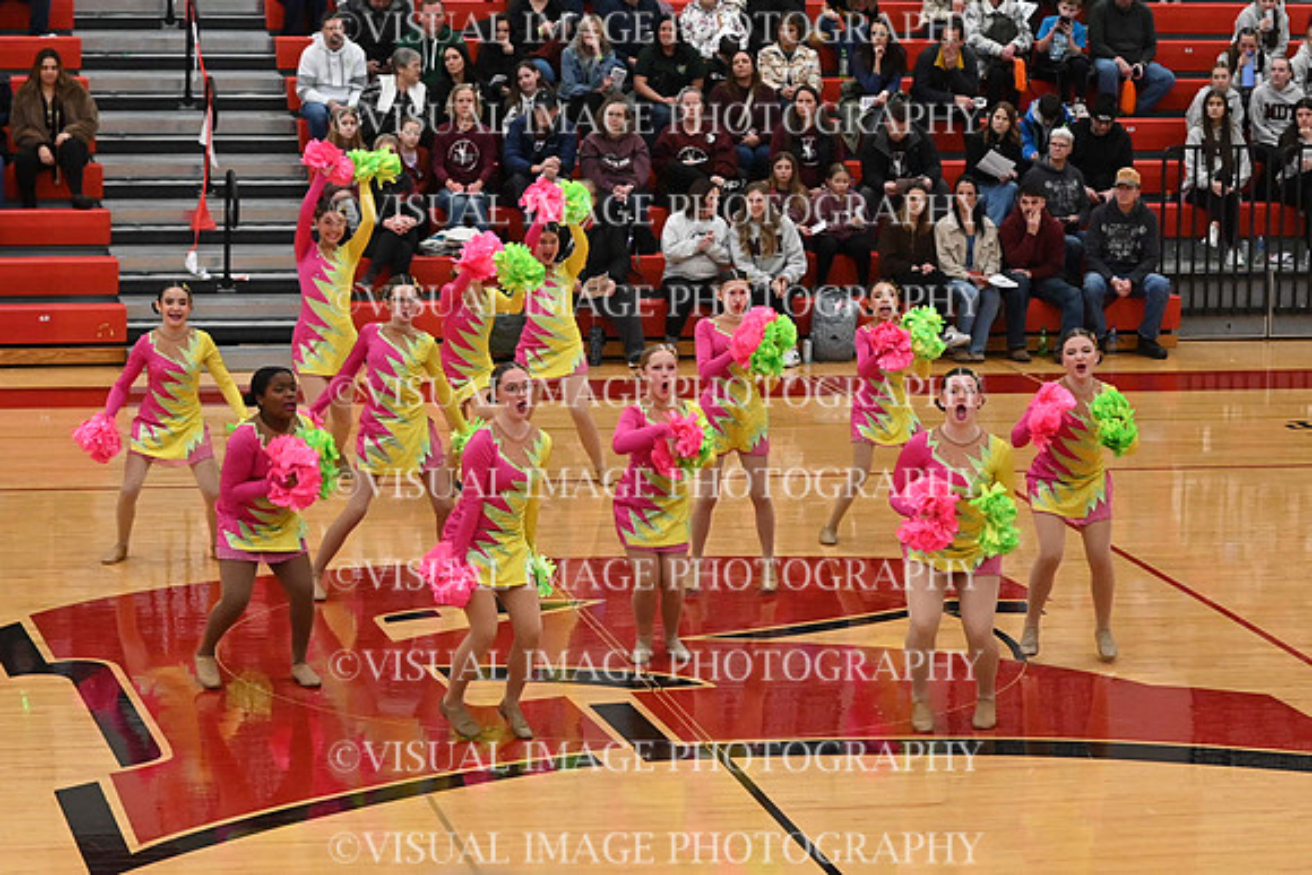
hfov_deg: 19.5
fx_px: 3827
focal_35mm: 105
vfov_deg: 13.0
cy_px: 438
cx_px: 656
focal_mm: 70
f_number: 4
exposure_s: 1/400
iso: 6400
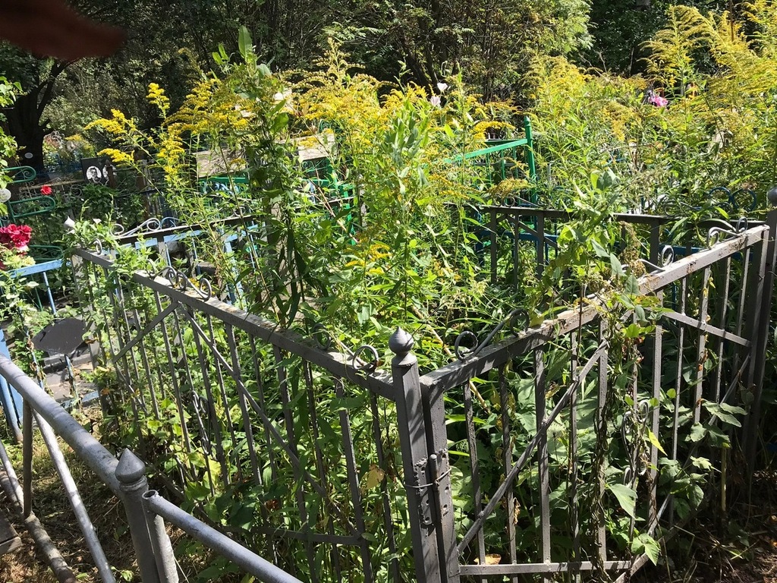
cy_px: 292
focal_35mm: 28
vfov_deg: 49.7
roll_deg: +5.0
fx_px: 628
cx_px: 388
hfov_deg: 63.4
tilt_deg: -16.9
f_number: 1.8
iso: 20
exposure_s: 1/541
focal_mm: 3.99
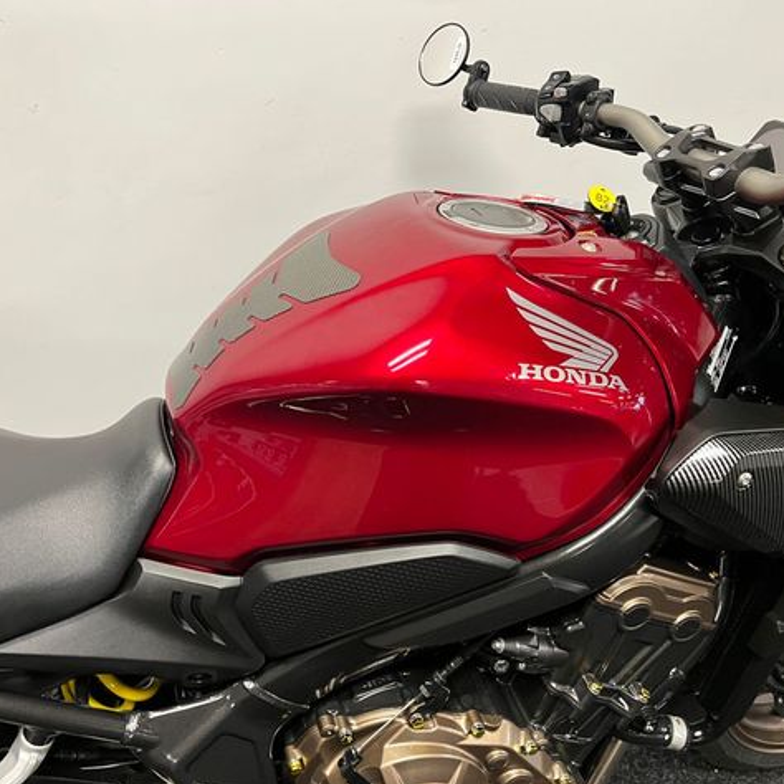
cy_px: 392
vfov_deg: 52.5
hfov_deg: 52.5
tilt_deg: -35.0
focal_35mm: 31
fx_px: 794
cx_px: 384
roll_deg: +0.6
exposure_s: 1/50
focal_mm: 5.1
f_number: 1.6
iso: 160
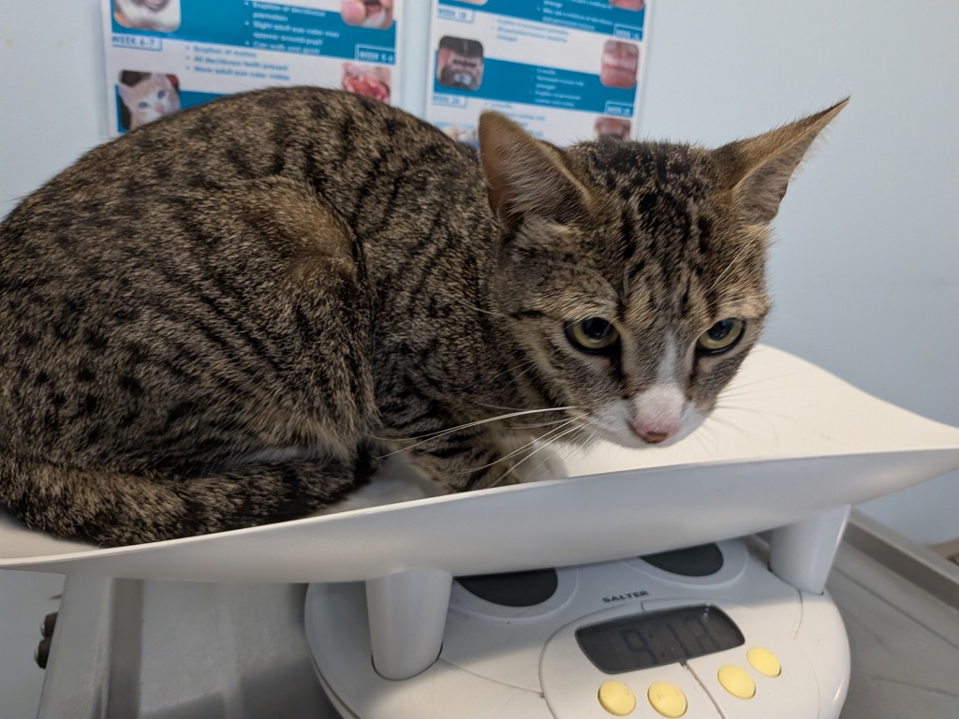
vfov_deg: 56.8
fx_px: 665
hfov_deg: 71.6
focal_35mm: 24
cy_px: 360
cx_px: 480
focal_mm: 4.53
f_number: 1.7
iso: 671
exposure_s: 1/120
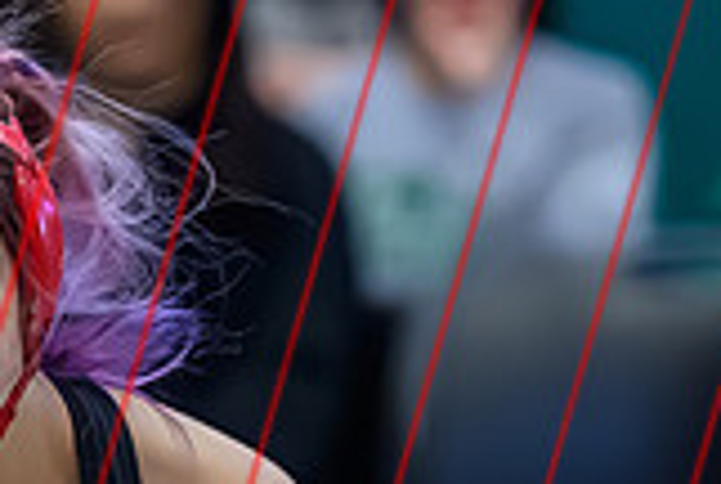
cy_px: 728
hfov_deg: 2.8
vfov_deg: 1.9
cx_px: 265
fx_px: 14747
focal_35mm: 735
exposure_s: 1/640
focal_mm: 160
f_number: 2.8
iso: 8000
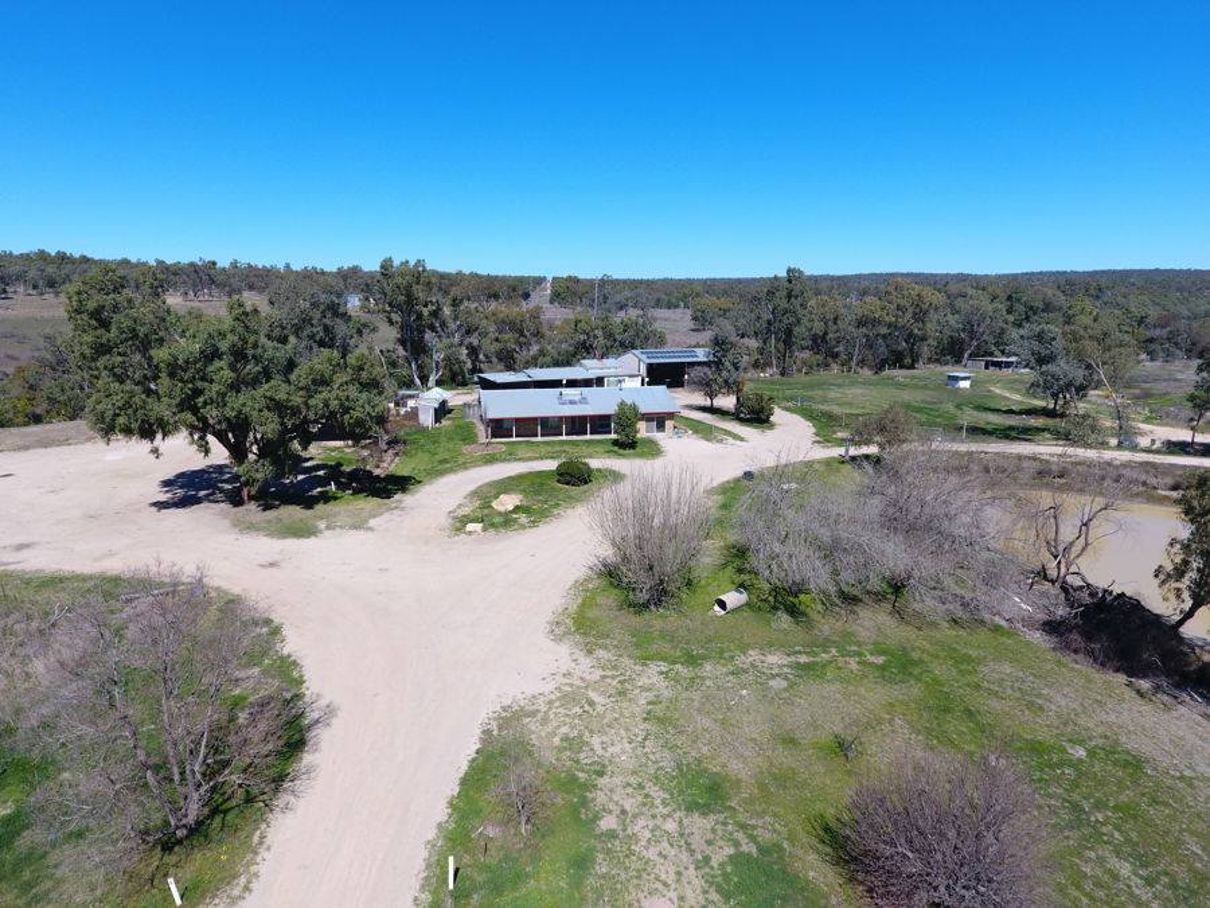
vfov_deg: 66.0
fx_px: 699
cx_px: 605
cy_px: 454
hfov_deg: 81.7
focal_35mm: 20
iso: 100
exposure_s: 1/829
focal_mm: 3.61
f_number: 2.8
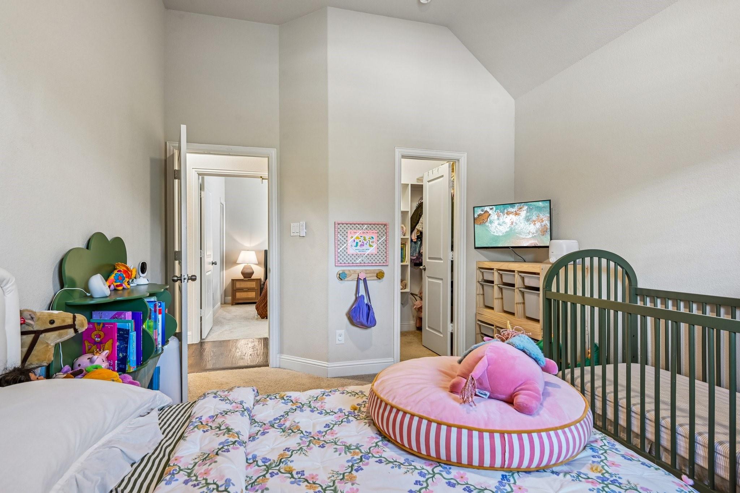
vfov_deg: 67.4
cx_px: 370
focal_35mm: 18
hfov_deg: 90.0
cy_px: 246
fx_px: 370
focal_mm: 18
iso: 400
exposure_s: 1/5
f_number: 8
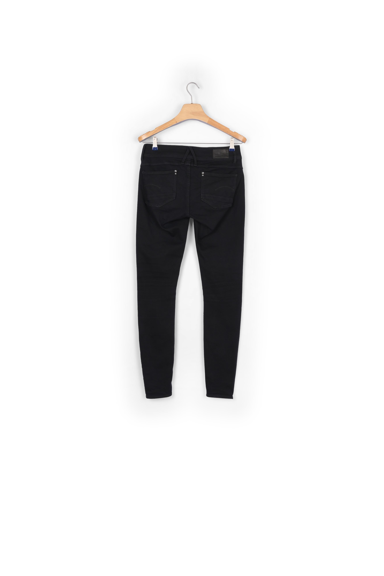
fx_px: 592
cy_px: 288
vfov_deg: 51.9
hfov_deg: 35.9
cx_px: 192
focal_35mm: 37
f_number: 13
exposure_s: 1/125
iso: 100
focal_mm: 37
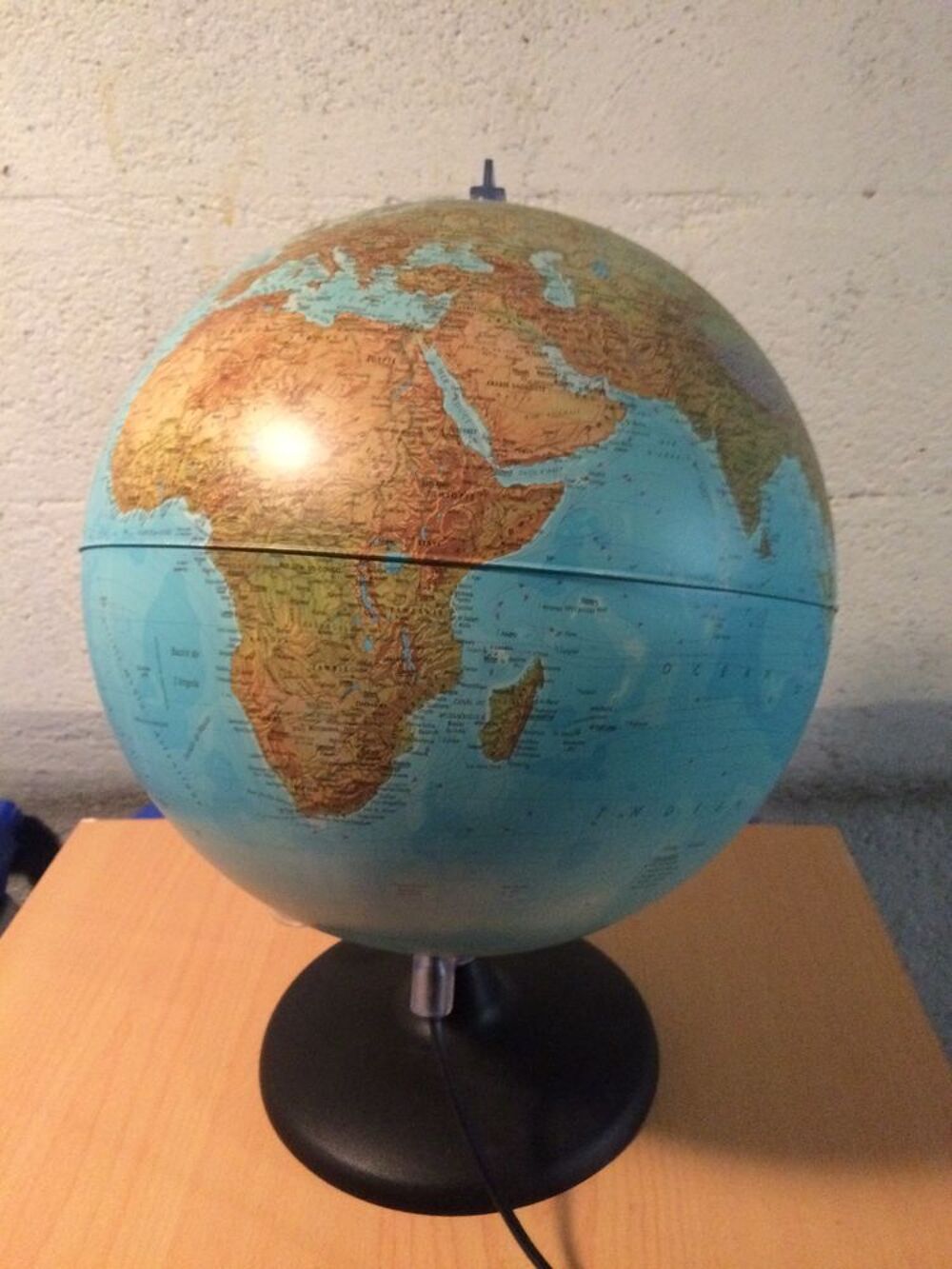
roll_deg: +2.1
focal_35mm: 29
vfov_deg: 61.7
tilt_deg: -19.7
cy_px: 634
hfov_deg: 48.2
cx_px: 476
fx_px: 1063
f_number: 2.2
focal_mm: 4.15
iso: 500
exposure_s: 1/17
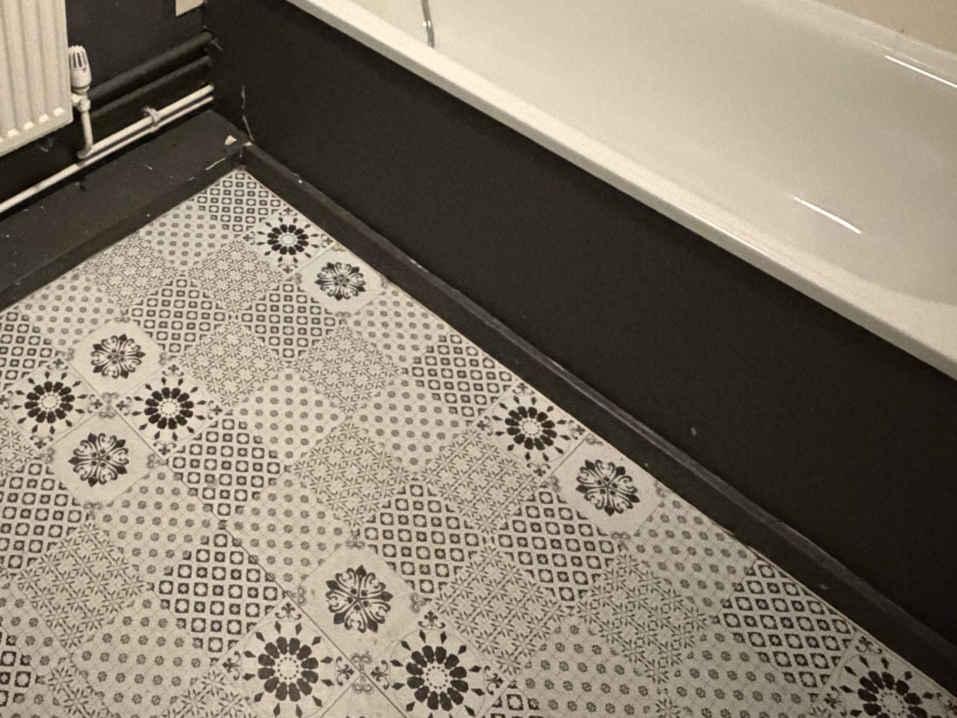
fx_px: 968
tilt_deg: -42.9
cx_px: 221
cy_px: 181
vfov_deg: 39.6
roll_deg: -0.3
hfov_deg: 50.1
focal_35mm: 35
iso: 1250
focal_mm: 2.22
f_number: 2.2
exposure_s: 1/25
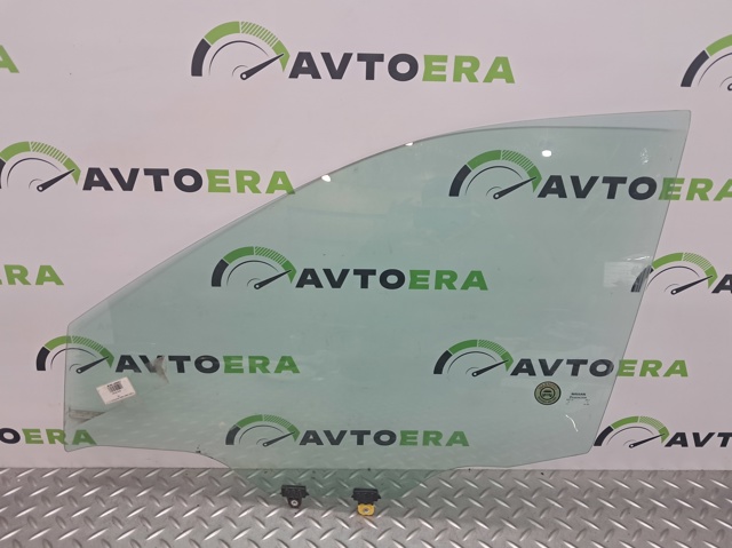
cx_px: 366
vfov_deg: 51.3
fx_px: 571
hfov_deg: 65.4
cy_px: 274
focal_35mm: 27
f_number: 1.8
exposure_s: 1/50
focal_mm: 4
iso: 80
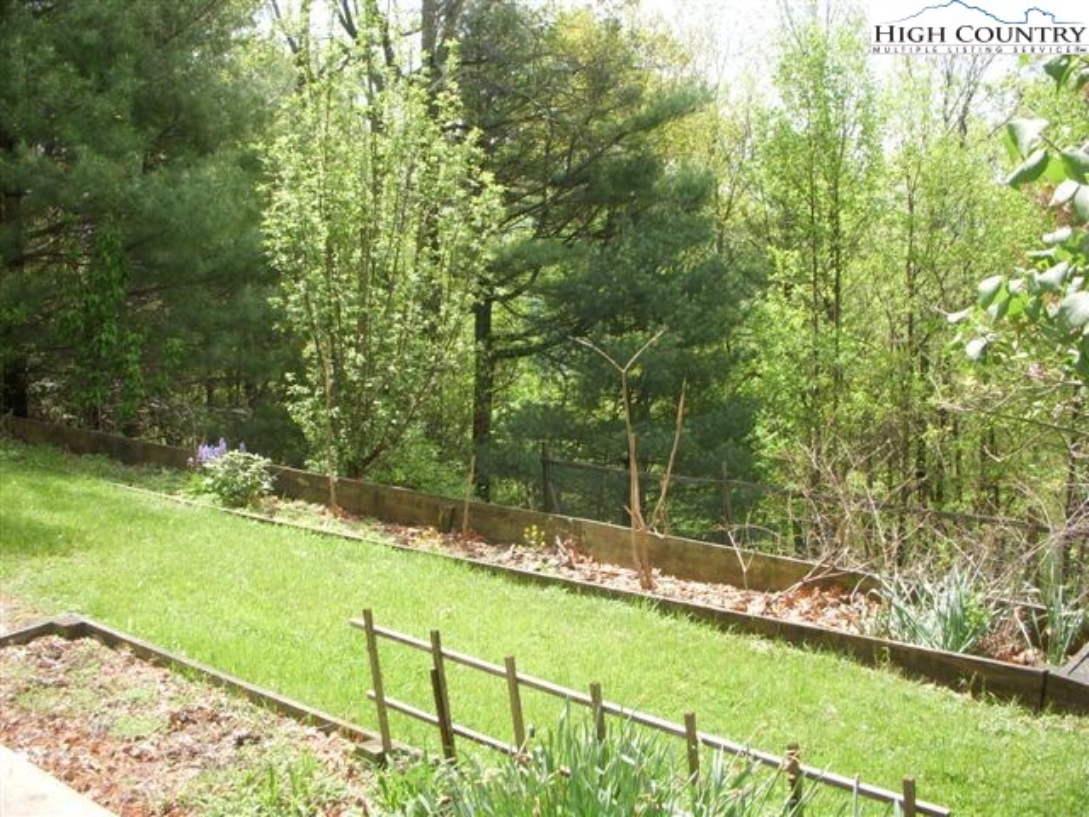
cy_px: 408
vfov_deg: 37.7
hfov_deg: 49.0
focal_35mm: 38
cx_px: 544
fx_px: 1195
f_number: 3.3
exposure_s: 1/250
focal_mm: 6.3
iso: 100
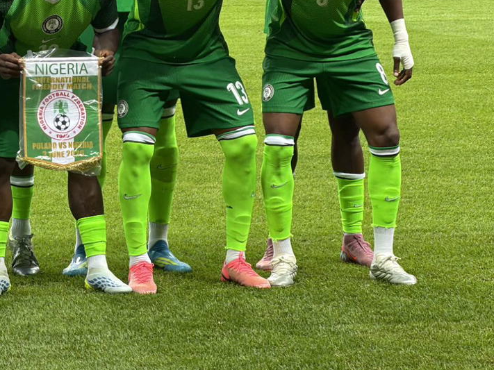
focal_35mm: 225
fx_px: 3210
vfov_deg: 6.6
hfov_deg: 8.8
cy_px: 7
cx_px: 6
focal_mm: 16.89
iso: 200
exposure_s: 1/100
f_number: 2.8
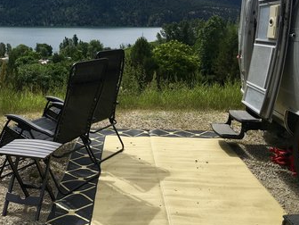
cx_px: 75
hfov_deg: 40.1
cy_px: 65
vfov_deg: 31.1
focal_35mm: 46
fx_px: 397
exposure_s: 1/2653
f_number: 2.2
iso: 25
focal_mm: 4.15
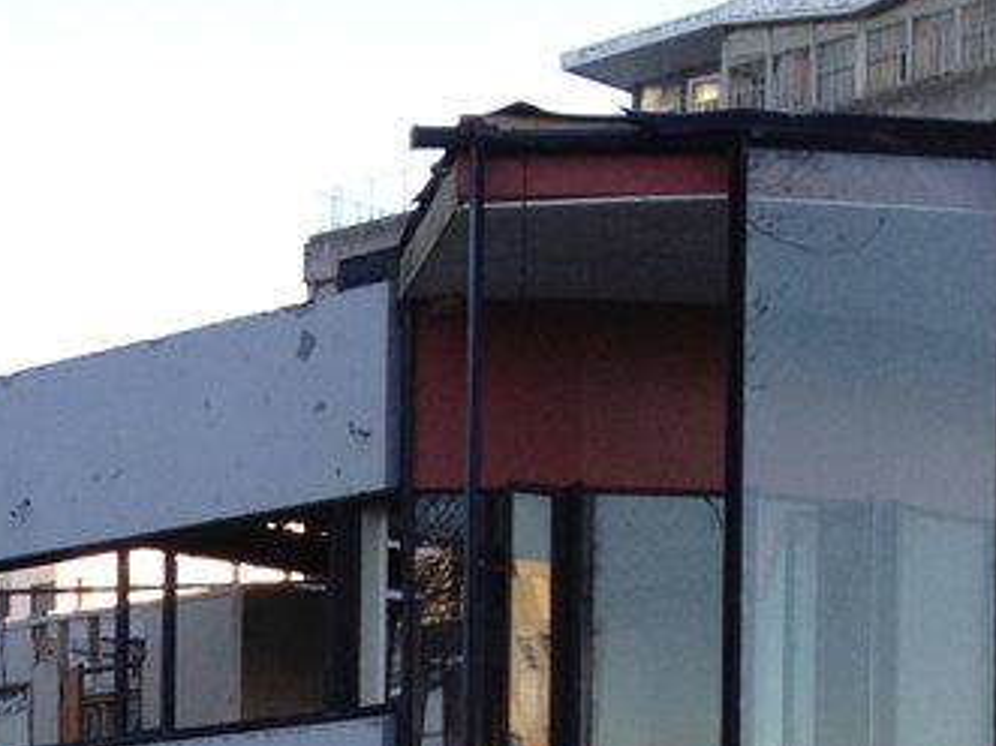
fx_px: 3653
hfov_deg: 14.6
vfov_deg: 11.1
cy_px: 1182
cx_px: -448
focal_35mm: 127
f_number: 2.4
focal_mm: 4.28
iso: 50
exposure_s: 1/164
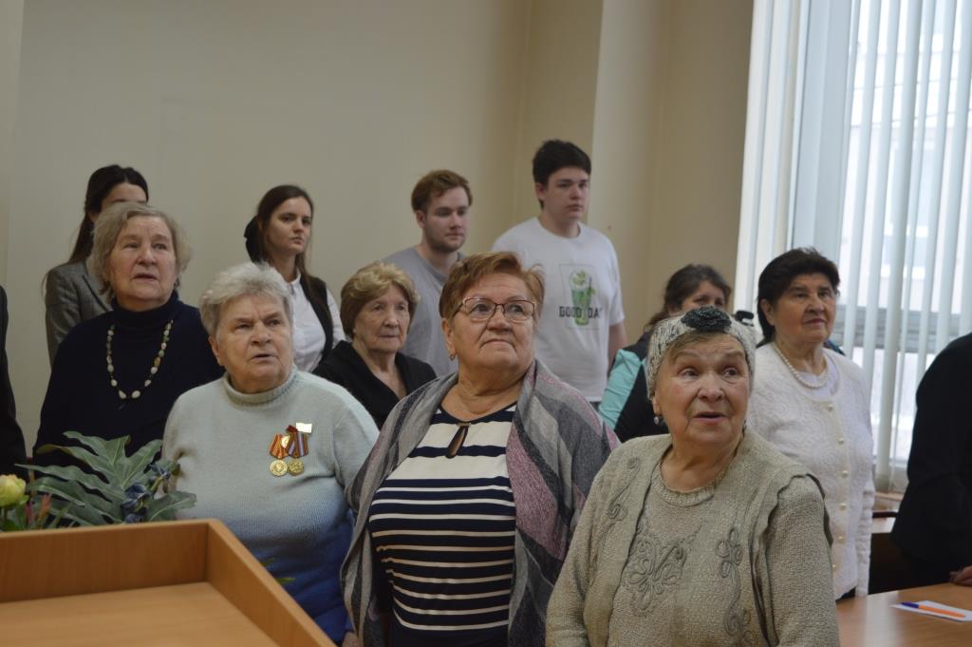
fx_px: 1861
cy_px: 324
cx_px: 486
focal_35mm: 69
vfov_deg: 19.7
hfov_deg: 29.3
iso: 400
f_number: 5
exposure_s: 1/25
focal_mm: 46
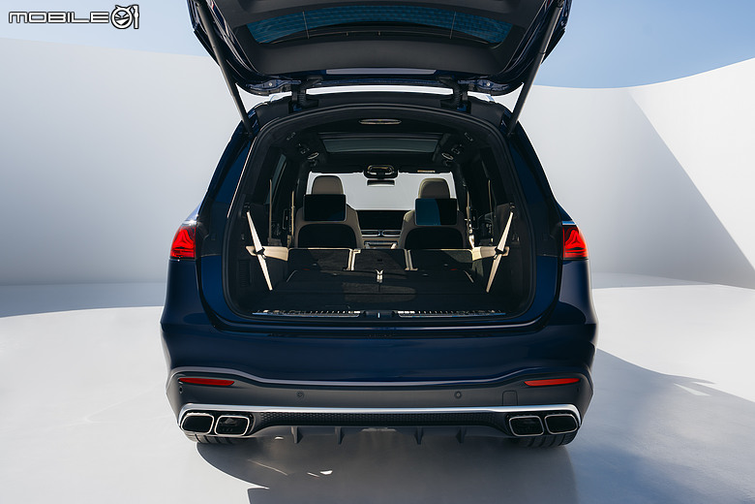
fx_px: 692
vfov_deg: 40.0
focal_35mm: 33
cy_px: 252
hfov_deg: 57.2
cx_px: 378
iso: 125
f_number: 5.6
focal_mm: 33
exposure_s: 1/250
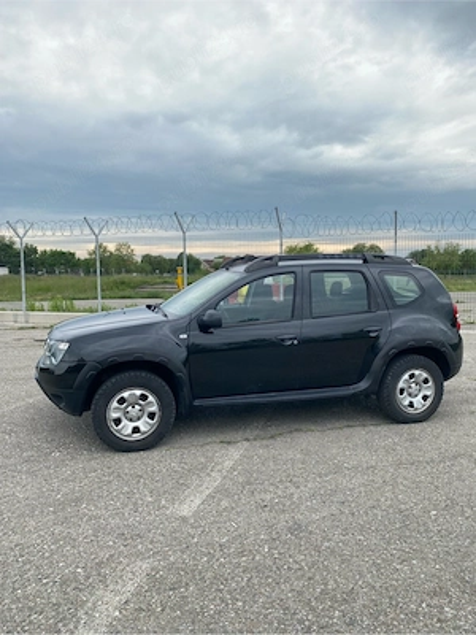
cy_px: 318
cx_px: 238
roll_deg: -0.1
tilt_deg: -3.5
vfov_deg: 67.3
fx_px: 477
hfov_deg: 53.1
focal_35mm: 26
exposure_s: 1/573
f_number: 1.8
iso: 32
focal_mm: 4.25
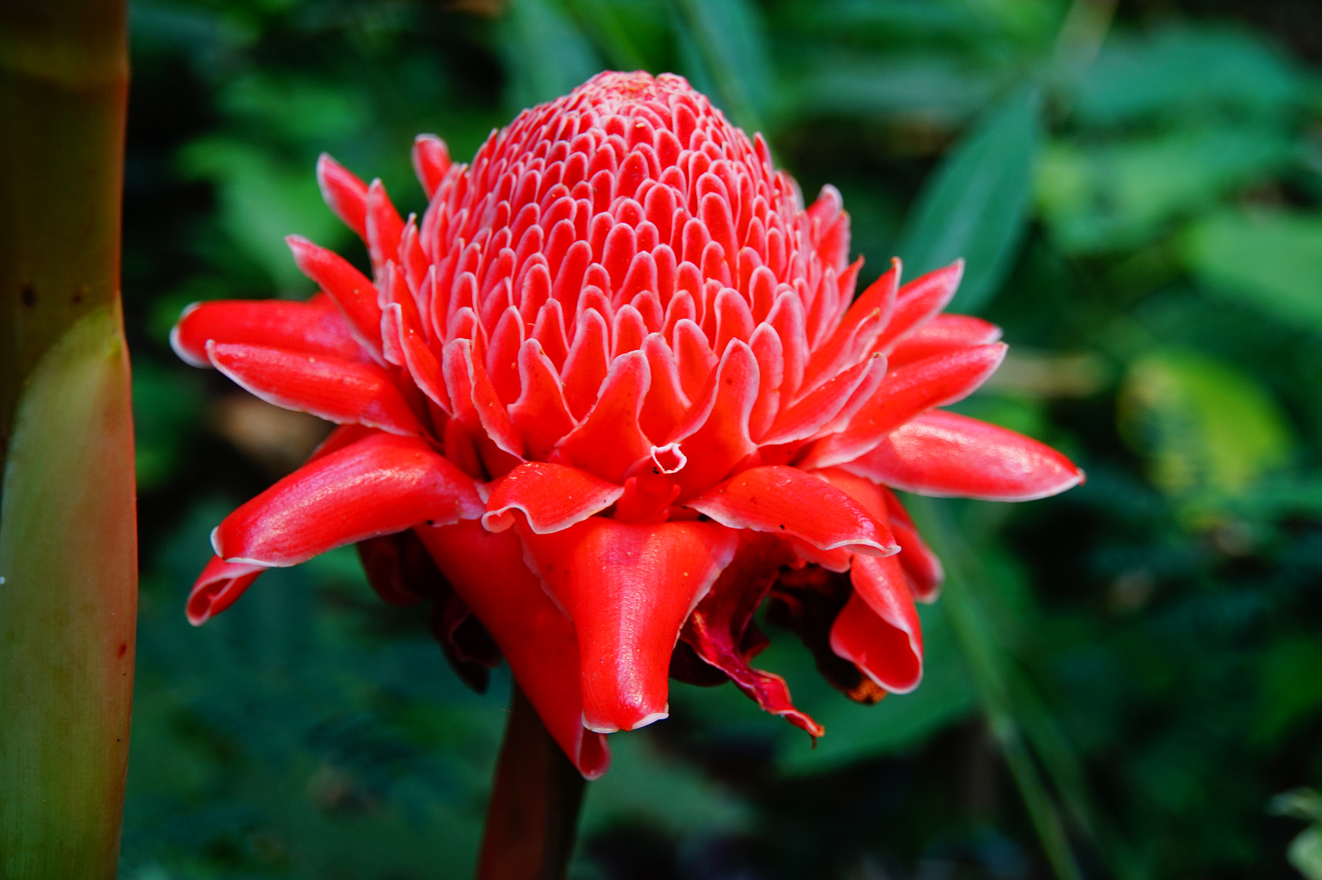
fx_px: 3193
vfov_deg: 15.7
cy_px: 440
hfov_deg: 23.4
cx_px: 661
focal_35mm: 87
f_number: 5.6
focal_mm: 58
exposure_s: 1/100
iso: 200
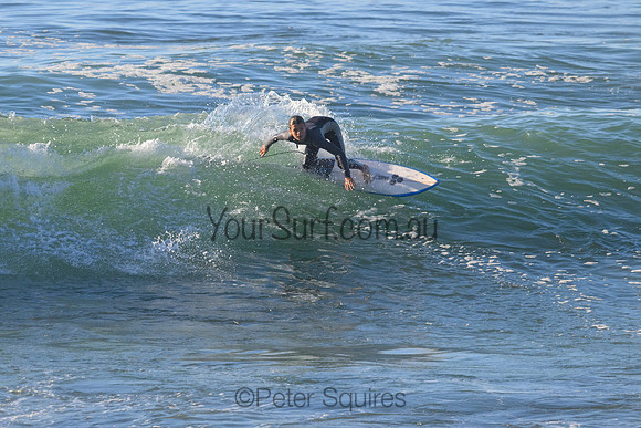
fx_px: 8931
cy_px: 219
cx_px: 267
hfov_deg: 4.1
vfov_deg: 2.7
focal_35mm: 501
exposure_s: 1/2000
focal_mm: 430
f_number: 11
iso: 2200
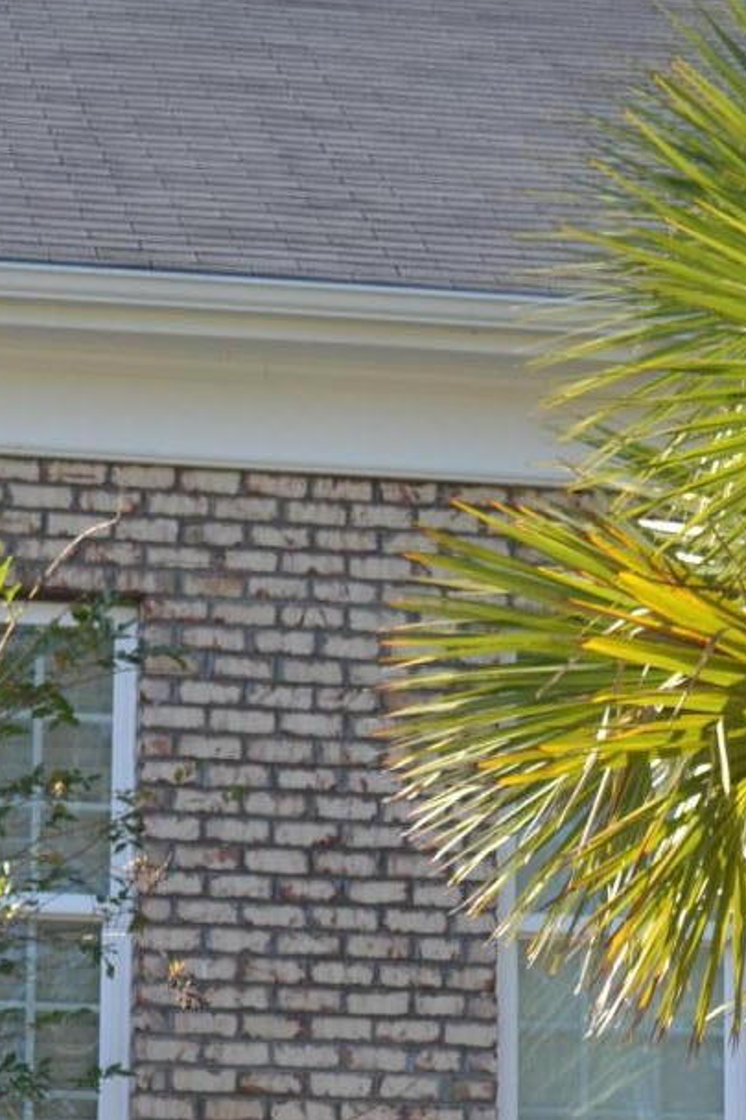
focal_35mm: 158
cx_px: 528
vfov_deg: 12.8
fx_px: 4914
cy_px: 1116
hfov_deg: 8.7
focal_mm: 32
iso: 100
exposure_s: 1/125
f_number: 5.6
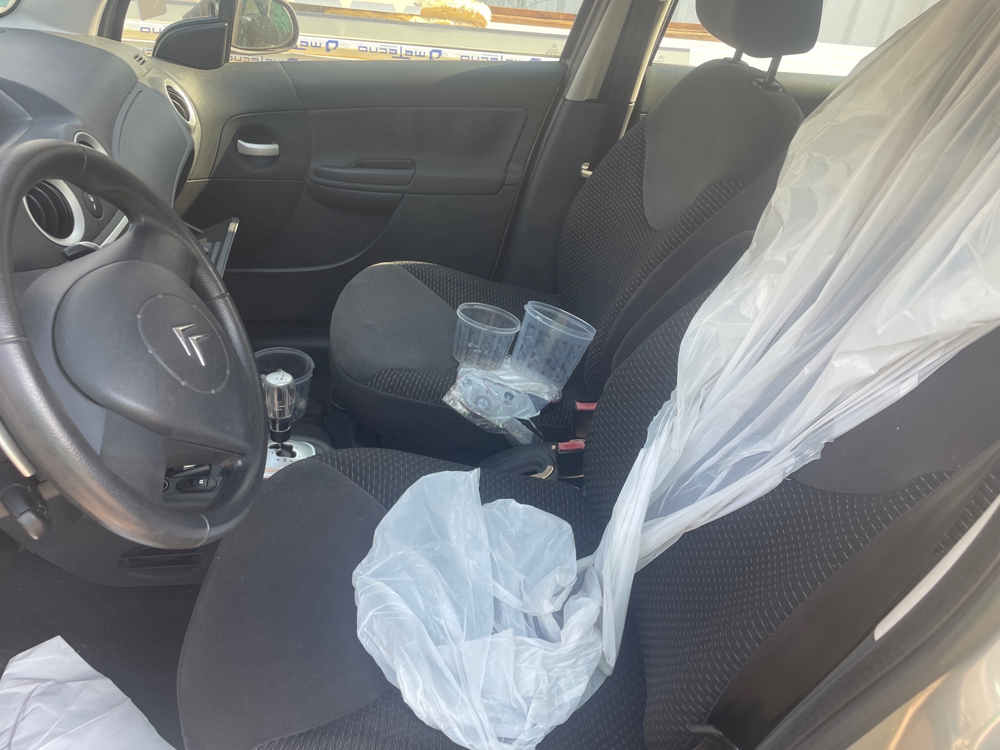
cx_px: 500
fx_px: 751
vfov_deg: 53.1
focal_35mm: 26
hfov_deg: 67.3
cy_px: 375
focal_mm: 4.2
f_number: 1.6
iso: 32
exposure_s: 1/161
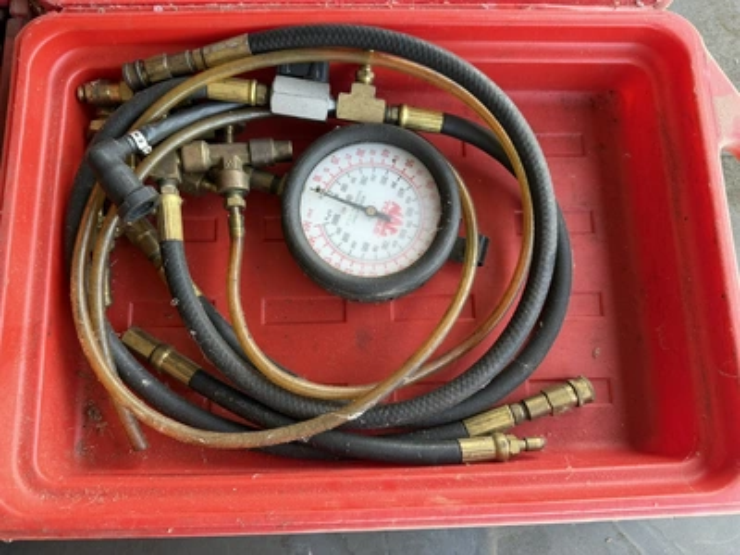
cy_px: 278
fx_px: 513
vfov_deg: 56.8
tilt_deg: -80.6
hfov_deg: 71.6
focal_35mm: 24
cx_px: 370
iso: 160
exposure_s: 1/121
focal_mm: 6.76
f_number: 1.78
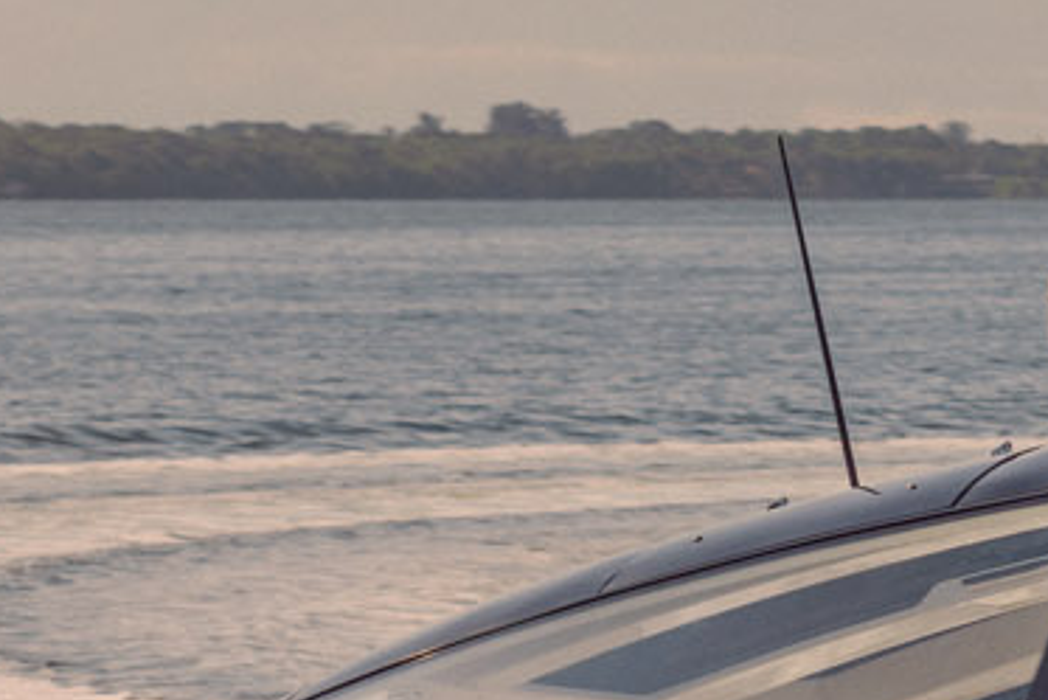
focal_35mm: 576
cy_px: 808
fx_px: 16774
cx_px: -56
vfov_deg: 2.4
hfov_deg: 3.6
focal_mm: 86
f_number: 6.3
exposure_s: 1/125
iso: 100
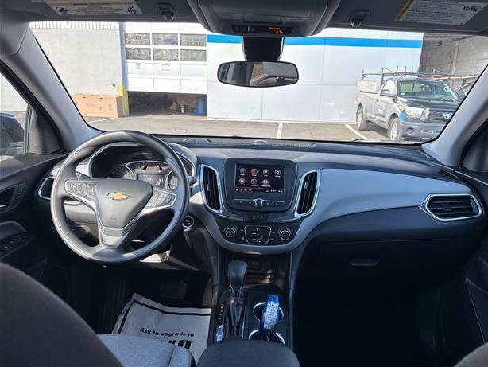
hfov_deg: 69.3
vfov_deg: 54.9
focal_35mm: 25
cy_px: 181
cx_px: 254
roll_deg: -1.2
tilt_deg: -13.4
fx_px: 353
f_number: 1.78
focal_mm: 6.76
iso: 50
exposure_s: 1/121
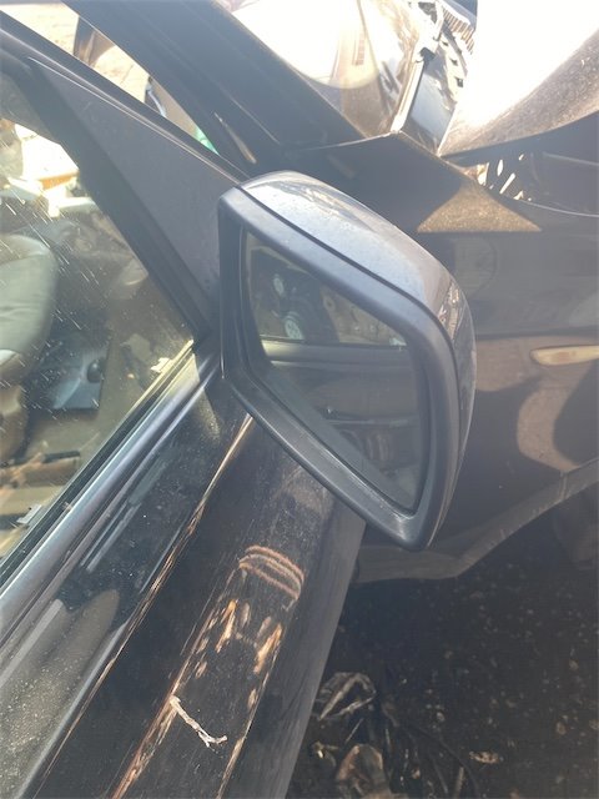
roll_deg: +0.2
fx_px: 600
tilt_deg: -43.9
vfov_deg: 67.3
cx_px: 300
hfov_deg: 53.1
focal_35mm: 26
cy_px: 400
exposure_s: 1/122
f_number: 1.8
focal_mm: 4.25
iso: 64
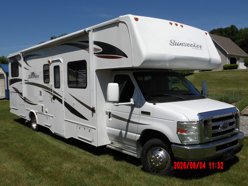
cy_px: 93
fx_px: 244
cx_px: 124
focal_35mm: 34
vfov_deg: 41.8
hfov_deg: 54.0
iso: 100
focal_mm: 6.2
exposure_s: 1/935
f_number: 5.6
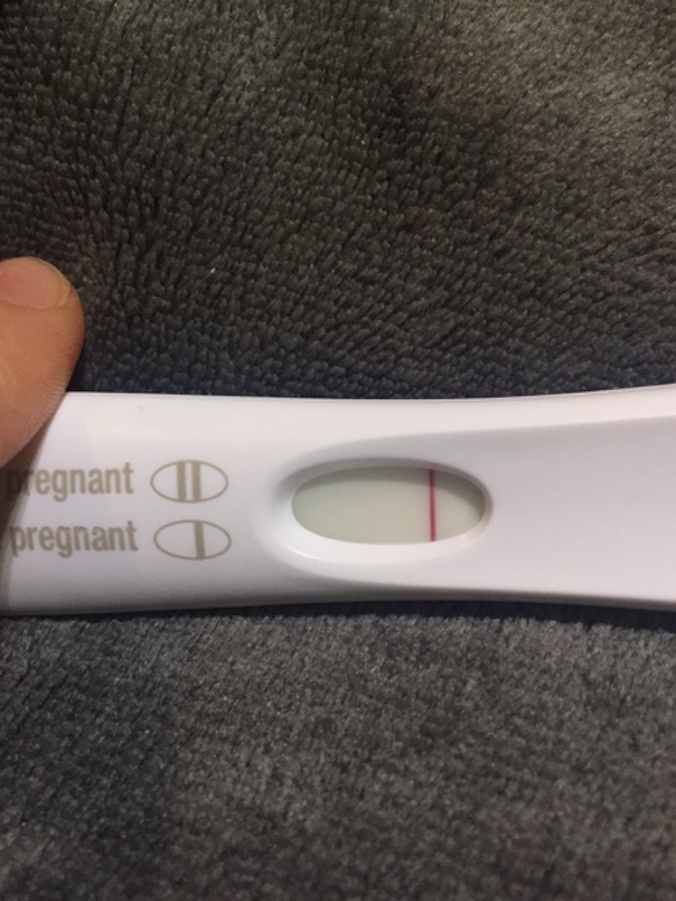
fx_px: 781
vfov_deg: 60.0
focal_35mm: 30
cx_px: 339
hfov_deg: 46.8
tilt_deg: -49.7
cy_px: 447
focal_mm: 4.15
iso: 125
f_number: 2.2
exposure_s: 1/33
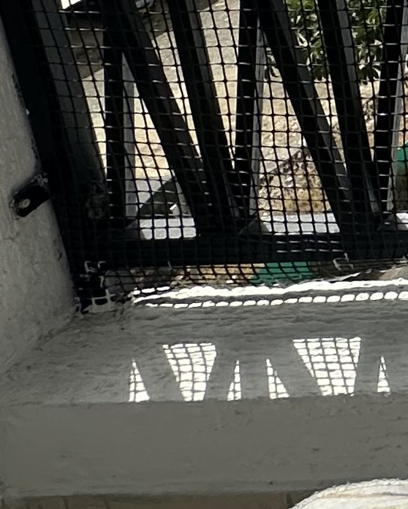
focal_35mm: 79
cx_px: 1089
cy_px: -297
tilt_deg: -14.7
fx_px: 1192
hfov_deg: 12.7
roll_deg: -1.3
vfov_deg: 20.1
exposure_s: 1/2257
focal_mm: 2.22
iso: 50
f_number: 2.2
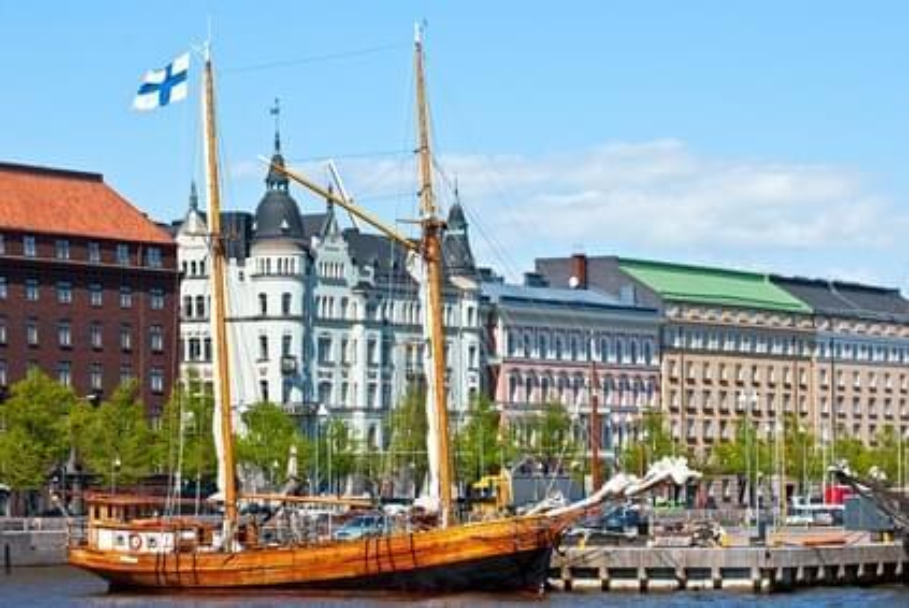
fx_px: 3412
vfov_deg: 10.2
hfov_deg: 15.2
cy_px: 304
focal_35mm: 135
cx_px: 454
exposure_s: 1/320
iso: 100
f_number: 8
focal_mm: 90
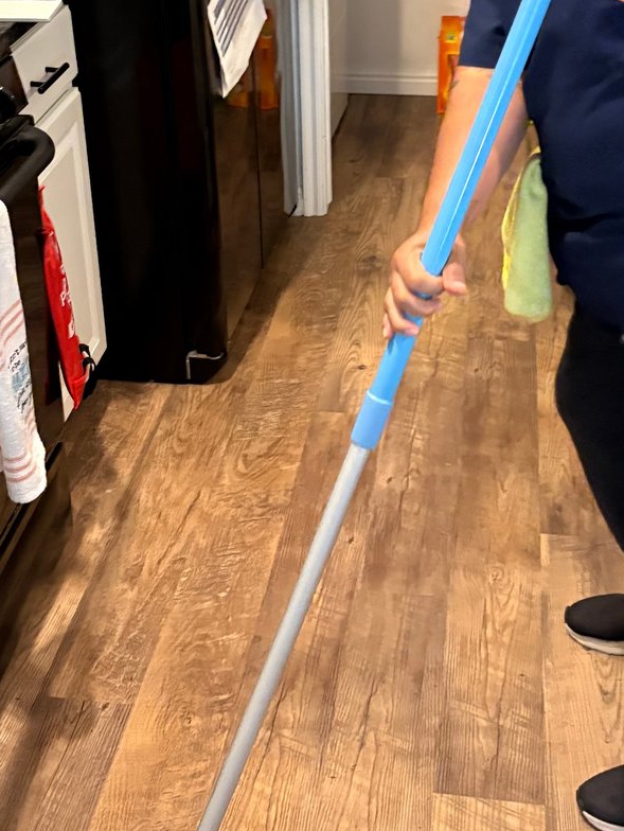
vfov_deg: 35.2
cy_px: 185
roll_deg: +1.8
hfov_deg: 27.6
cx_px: 321
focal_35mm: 53
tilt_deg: -23.4
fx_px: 1272
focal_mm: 5.96
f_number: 1.6
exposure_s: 1/30
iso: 500
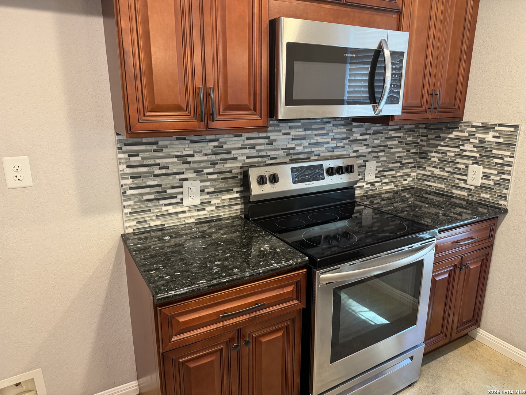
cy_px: 198
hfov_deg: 71.6
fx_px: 365
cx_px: 263
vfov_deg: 56.8
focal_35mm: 24
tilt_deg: -15.7
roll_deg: +0.8
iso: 250
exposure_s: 1/60
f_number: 1.78
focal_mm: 6.76
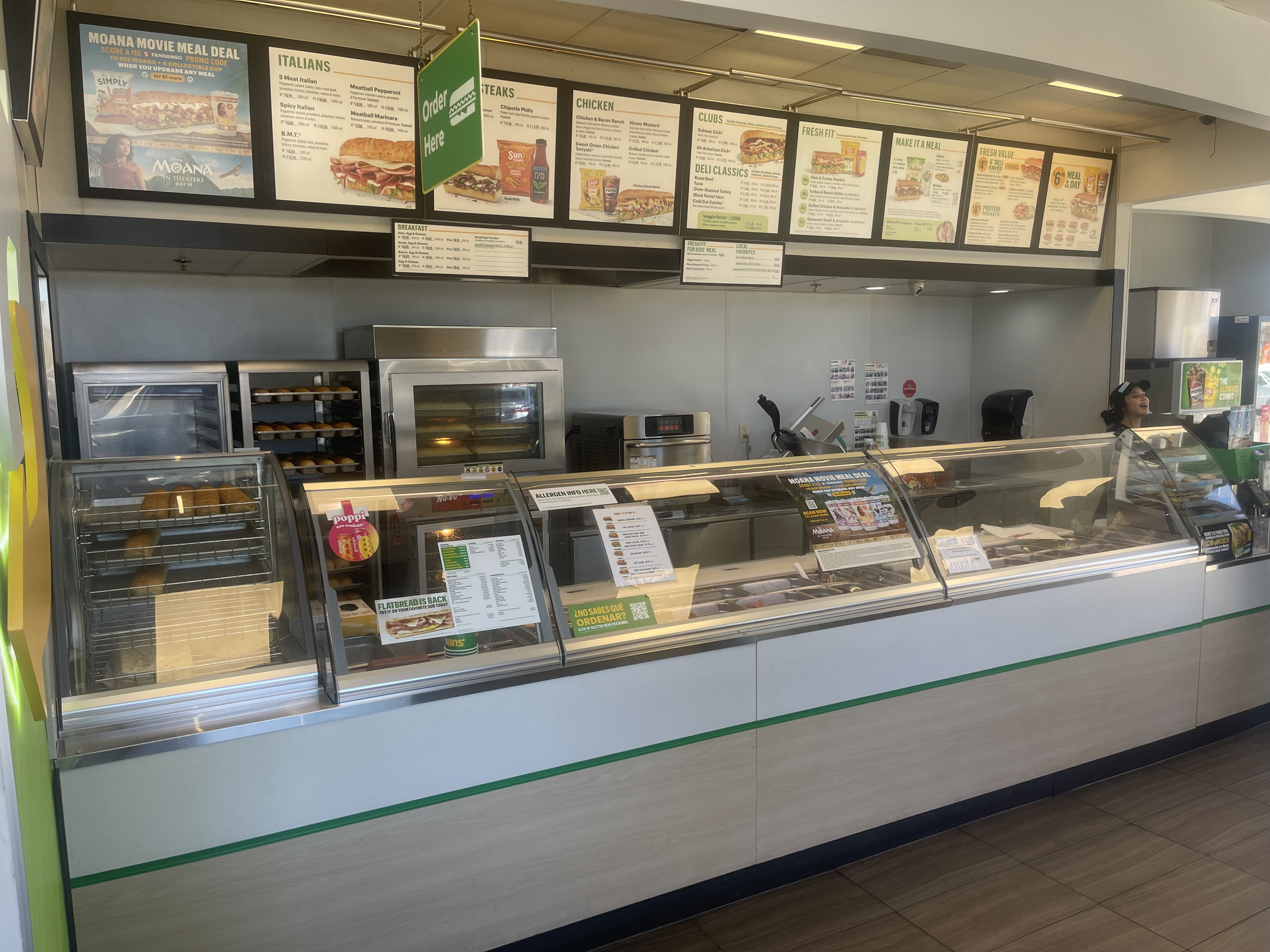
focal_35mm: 25
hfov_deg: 69.4
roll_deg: +0.9
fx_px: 917
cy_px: 476
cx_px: 635
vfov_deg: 54.9
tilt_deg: -7.4
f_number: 1.6
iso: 32
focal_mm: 5.1
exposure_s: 1/190
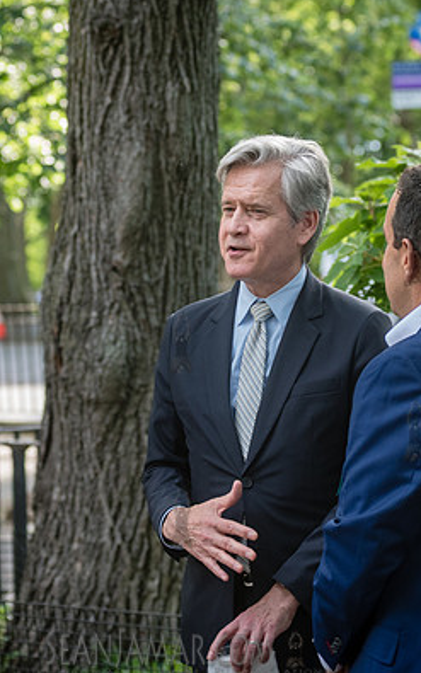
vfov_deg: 14.5
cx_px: 280
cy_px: 296
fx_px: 2643
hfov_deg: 9.1
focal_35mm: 144
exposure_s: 1/500
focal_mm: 80
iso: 1000
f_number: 4
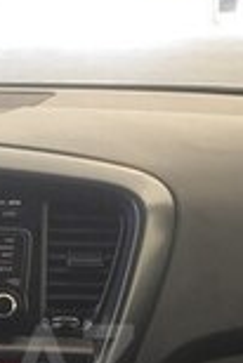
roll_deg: -1.2
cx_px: -106
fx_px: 1303
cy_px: 359
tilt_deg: -16.5
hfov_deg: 10.3
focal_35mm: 129
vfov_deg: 15.6
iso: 32
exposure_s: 1/50
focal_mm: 4.15
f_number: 2.2
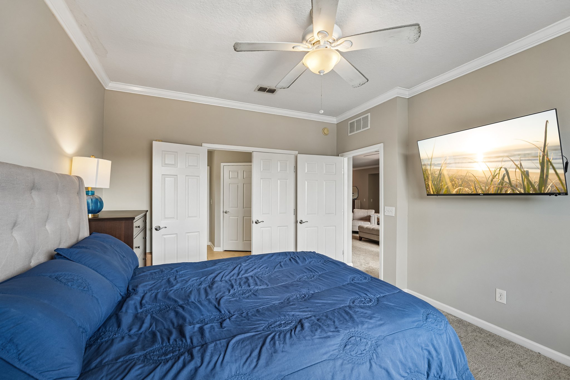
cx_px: 285
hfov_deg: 104.3
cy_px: 190
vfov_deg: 81.2
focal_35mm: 14
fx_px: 222
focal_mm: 14
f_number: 9
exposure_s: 1/20
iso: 100
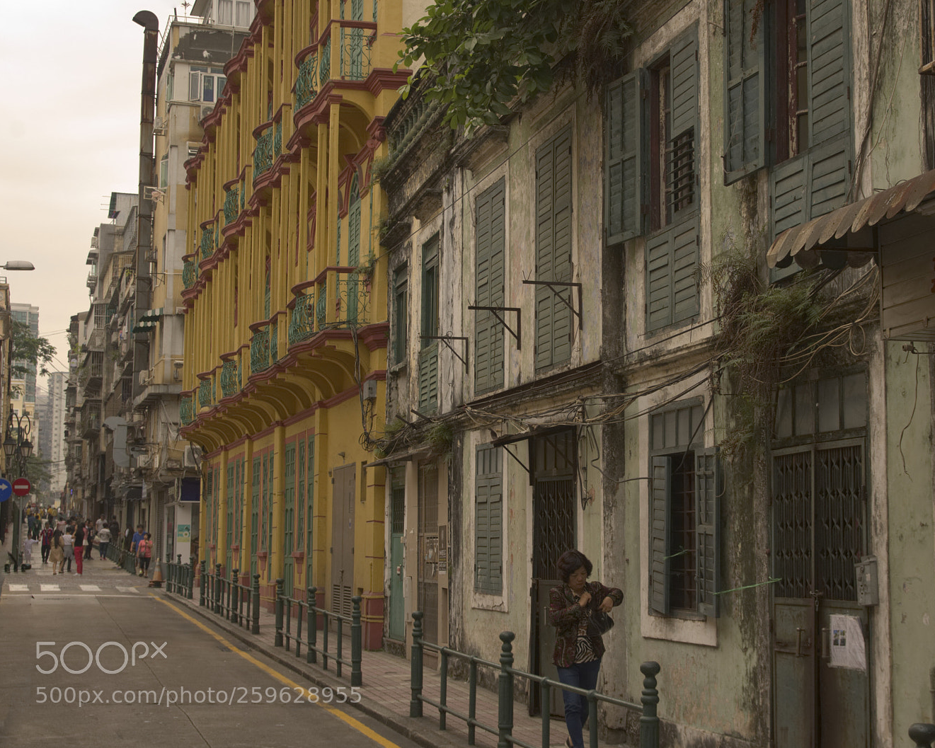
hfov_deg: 32.4
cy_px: 373
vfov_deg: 26.2
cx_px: 558
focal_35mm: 58
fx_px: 1605
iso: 400
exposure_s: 1/250
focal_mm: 34
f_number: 8
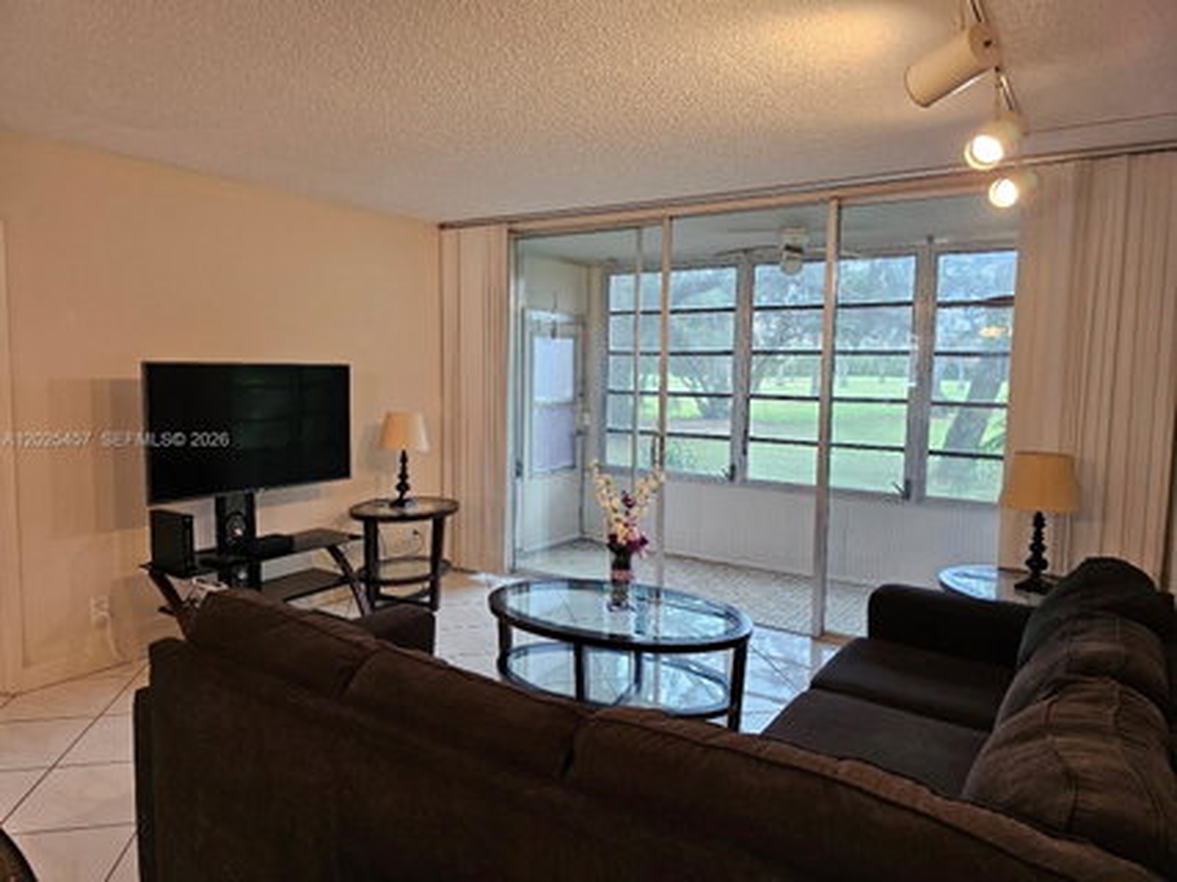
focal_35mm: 23
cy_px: 441
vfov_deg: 58.9
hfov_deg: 73.9
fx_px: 782
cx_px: 588
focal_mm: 6.3
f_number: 1.7
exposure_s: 1/120
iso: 250
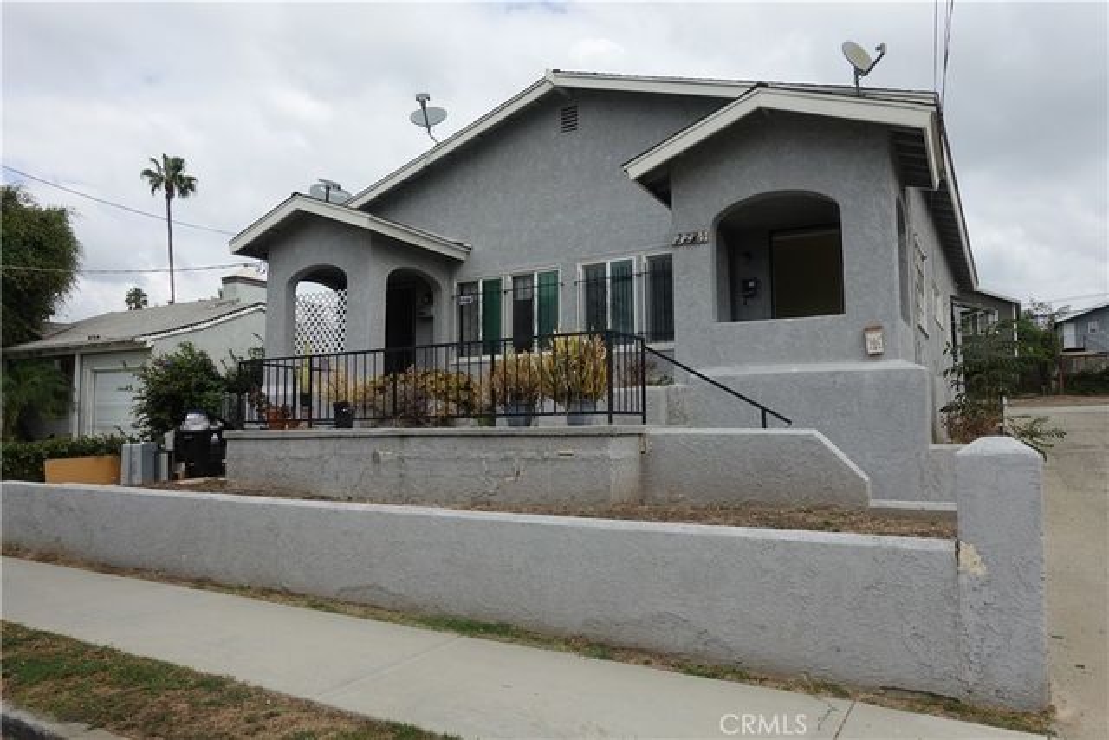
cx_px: 554
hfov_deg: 73.7
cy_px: 370
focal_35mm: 24
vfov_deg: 53.2
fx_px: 739
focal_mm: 8.8
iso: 125
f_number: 5.6
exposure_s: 1/500
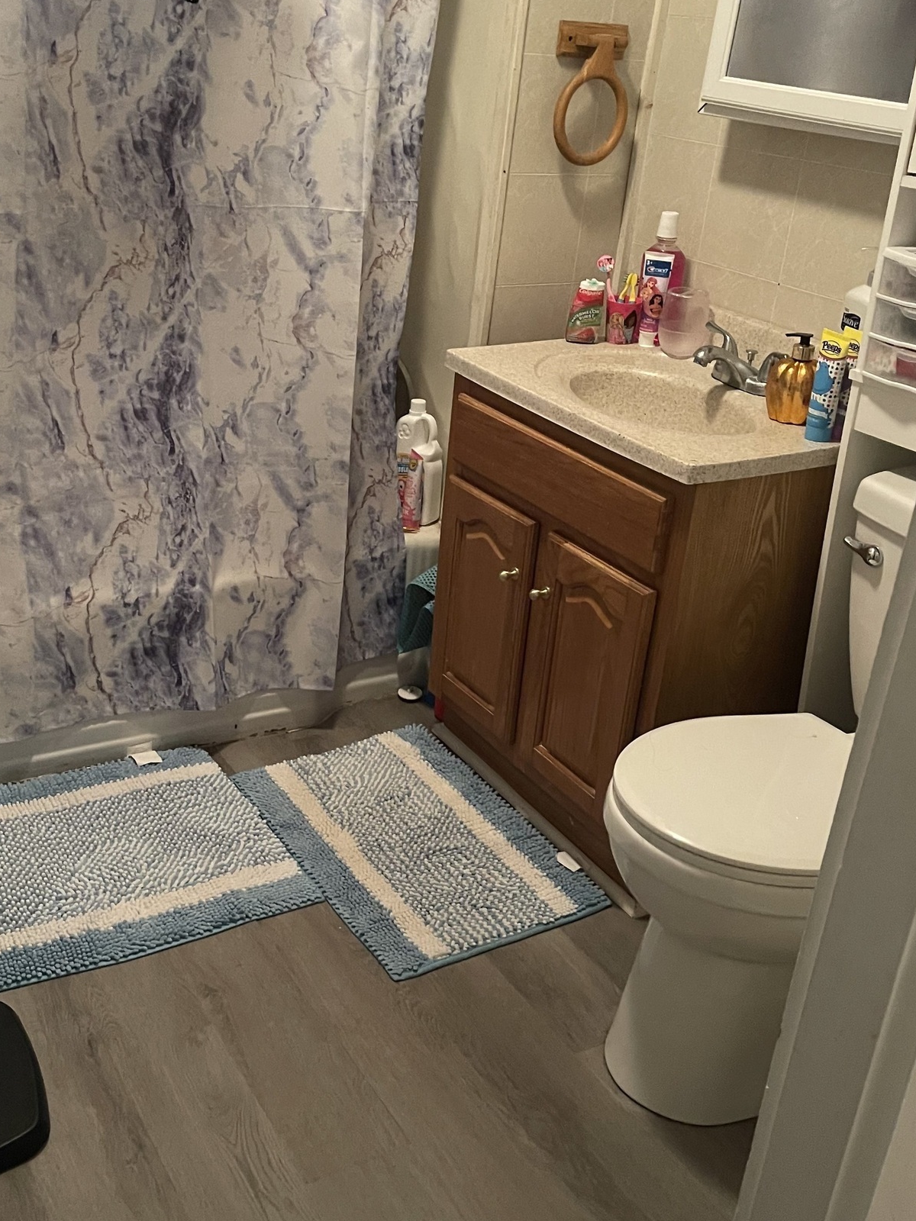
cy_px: 559
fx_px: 1270
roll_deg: -5.0
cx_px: 344
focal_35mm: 36
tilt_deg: -23.9
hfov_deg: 39.4
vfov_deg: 51.3
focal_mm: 5.1
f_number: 1.6
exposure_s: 1/30
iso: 640
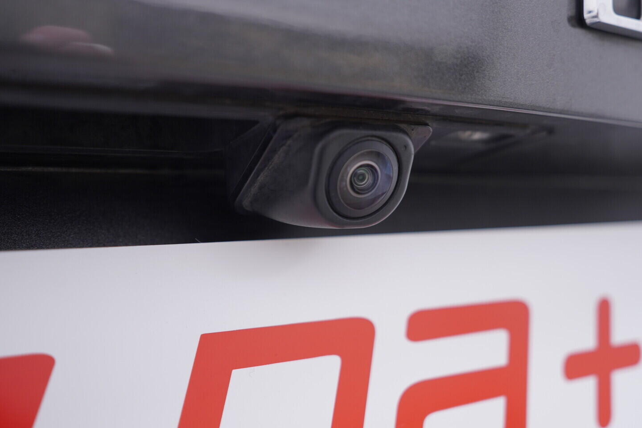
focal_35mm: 36
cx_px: 321
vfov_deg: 36.9
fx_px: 642
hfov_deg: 53.1
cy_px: 214
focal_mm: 24
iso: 125
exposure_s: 1/40
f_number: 2.8
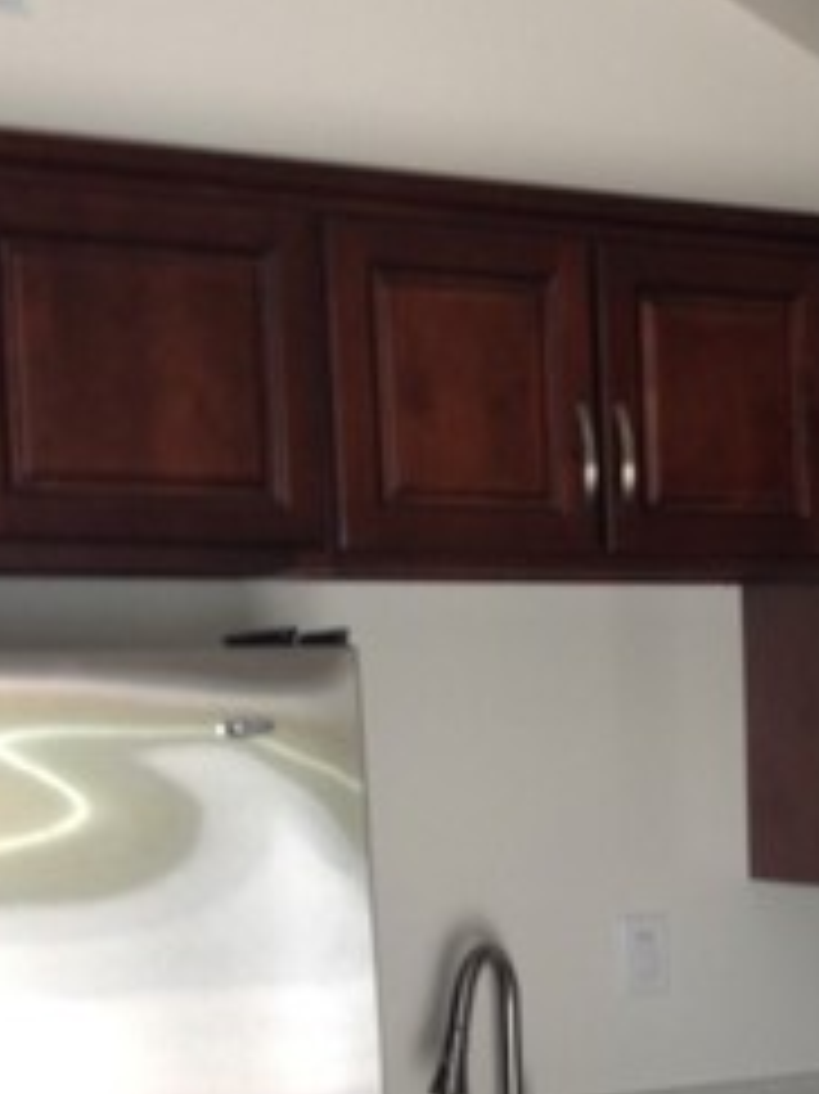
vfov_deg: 22.1
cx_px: 994
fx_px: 2747
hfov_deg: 16.2
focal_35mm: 87
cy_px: 950
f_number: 2.4
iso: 50
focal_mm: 4.12
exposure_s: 1/20
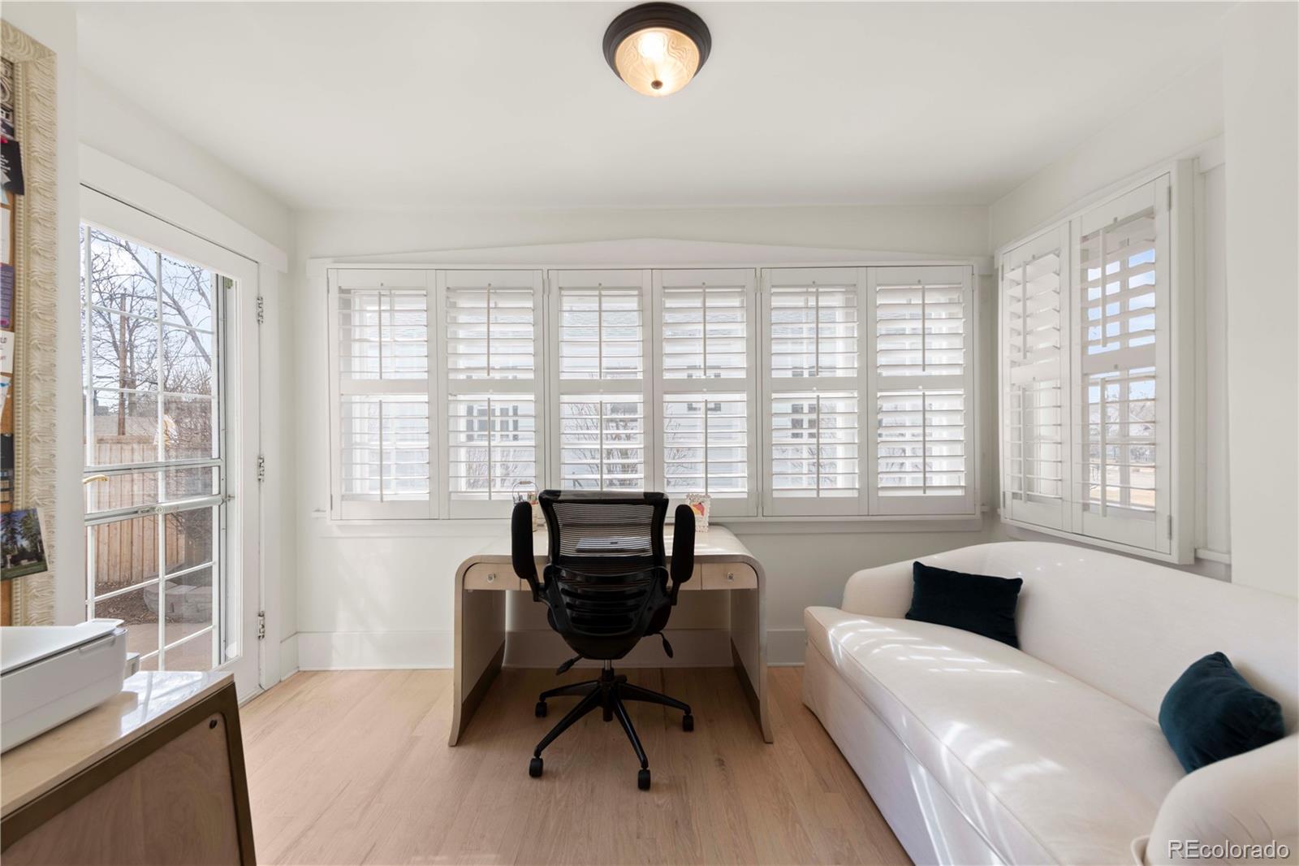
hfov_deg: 104.3
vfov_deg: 81.2
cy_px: 433
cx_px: 650
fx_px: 505
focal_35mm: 14
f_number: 8
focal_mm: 14
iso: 400
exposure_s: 1/60
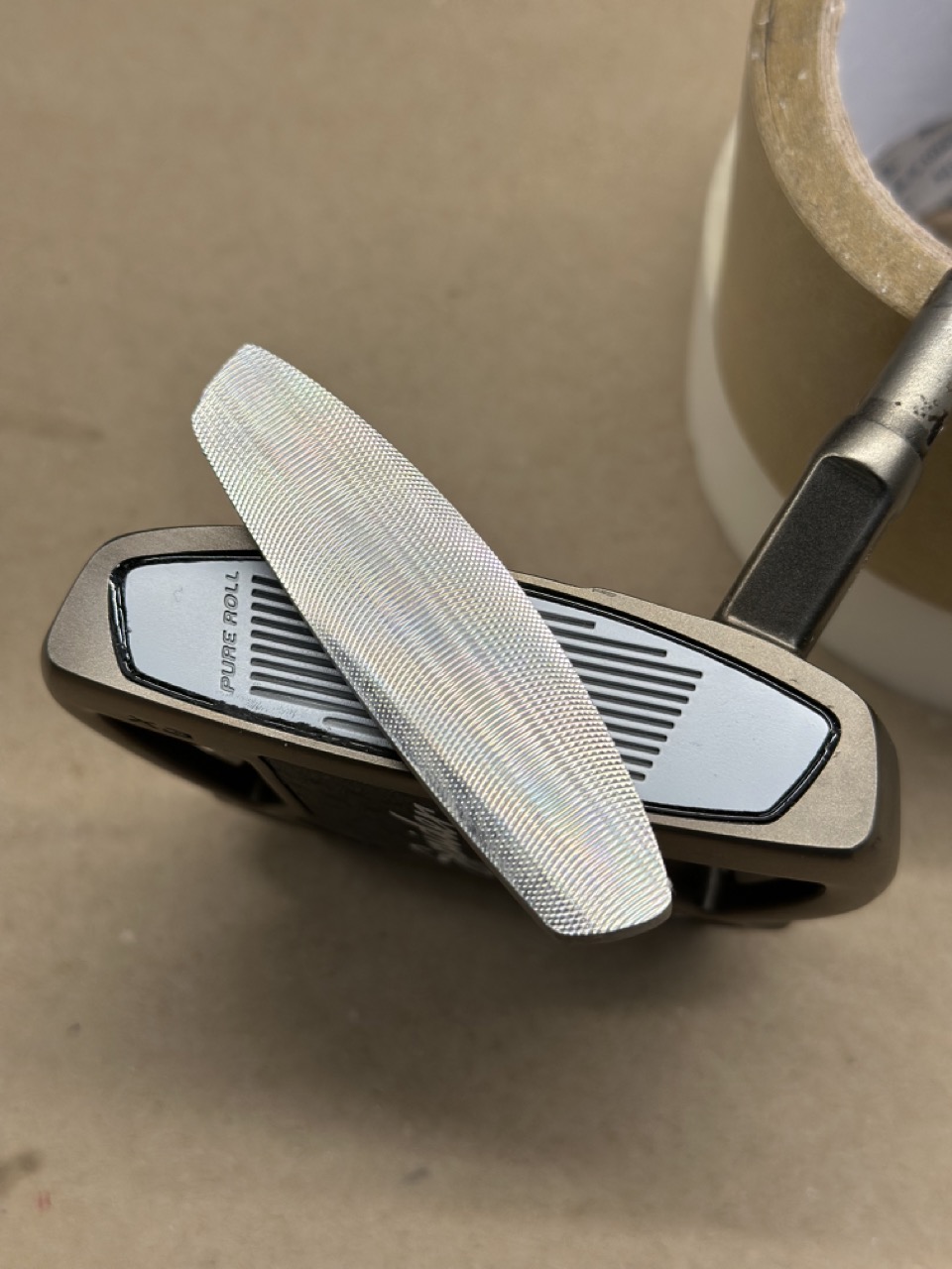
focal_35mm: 48
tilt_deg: -66.1
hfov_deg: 30.3
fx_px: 1760
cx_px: 476
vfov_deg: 39.7
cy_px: 634
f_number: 1.78
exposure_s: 1/115
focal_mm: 6.86
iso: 64
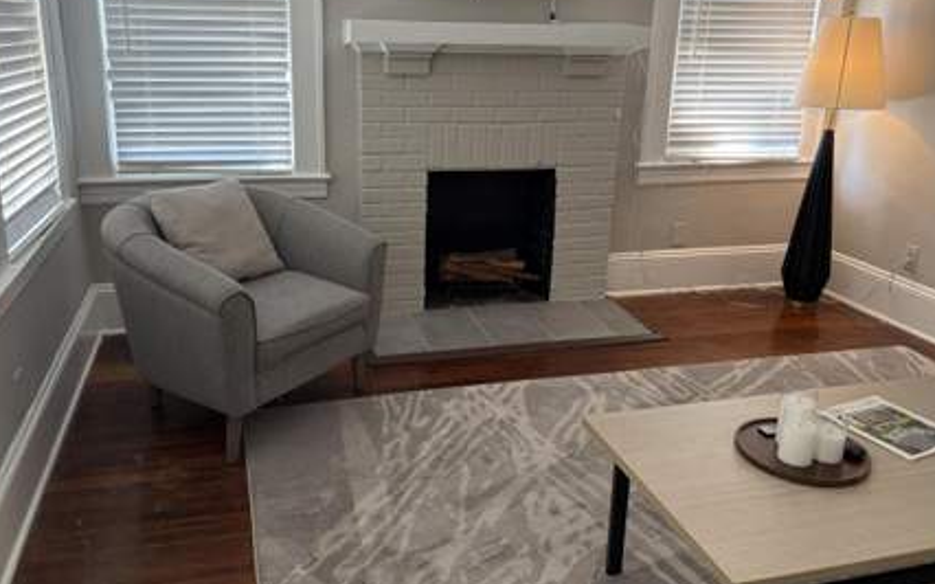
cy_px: 256
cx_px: 432
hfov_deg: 61.2
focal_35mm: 31
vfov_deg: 40.5
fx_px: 790
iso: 125
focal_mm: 5.96
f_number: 1.6
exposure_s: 1/81
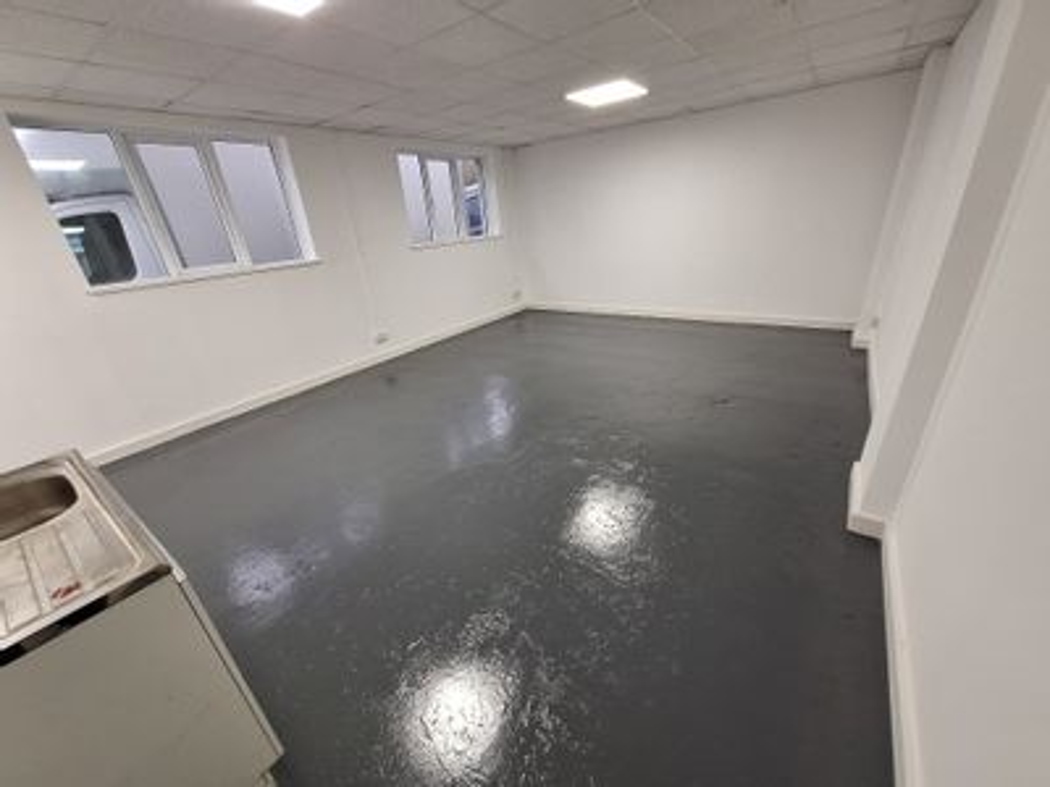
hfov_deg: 106.2
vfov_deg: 89.9
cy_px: 394
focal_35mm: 13
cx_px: 525
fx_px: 394
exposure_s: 1/50
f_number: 2.2
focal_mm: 1.74
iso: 200
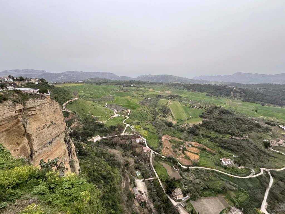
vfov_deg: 85.7
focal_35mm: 14
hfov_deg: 102.1
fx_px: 115
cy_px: 107
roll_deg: +1.3
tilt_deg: -10.1
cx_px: 142
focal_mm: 2.22
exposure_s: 1/76
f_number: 2.2
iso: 320
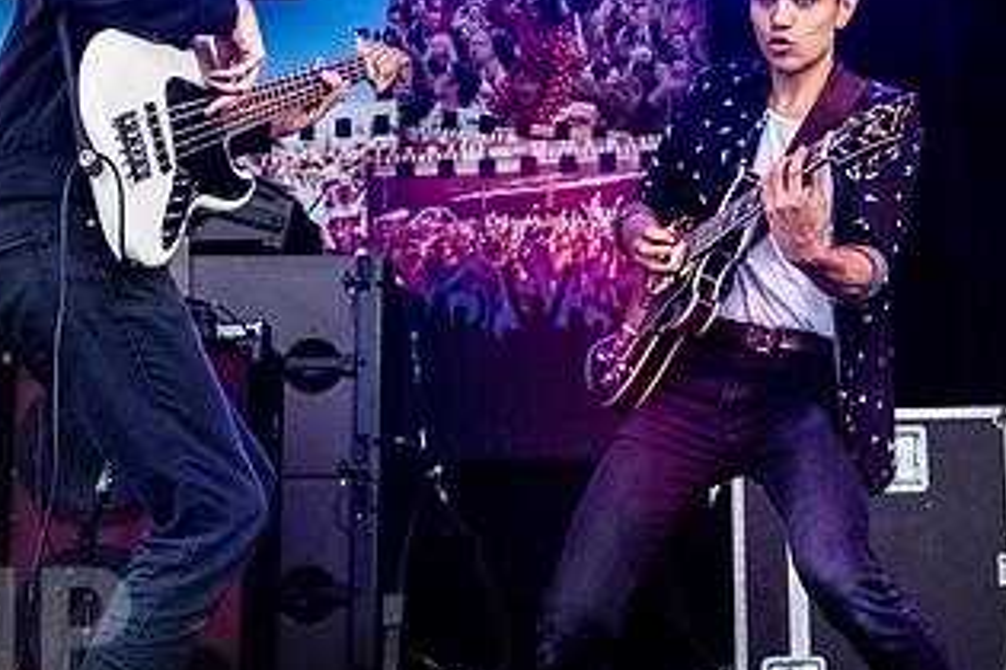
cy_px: 186
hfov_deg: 25.5
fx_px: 2207
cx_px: 717
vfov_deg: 17.2
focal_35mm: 79
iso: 3200
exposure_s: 1/640
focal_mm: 35
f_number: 5
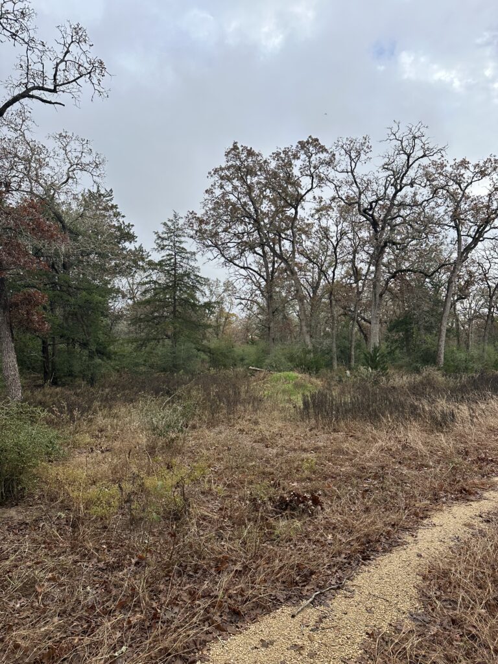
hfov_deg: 56.8
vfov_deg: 71.6
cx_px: 249
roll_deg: +1.0
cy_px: 332
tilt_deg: +4.4
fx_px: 460
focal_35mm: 24
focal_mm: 6.86
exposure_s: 1/1495
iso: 80
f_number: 1.78
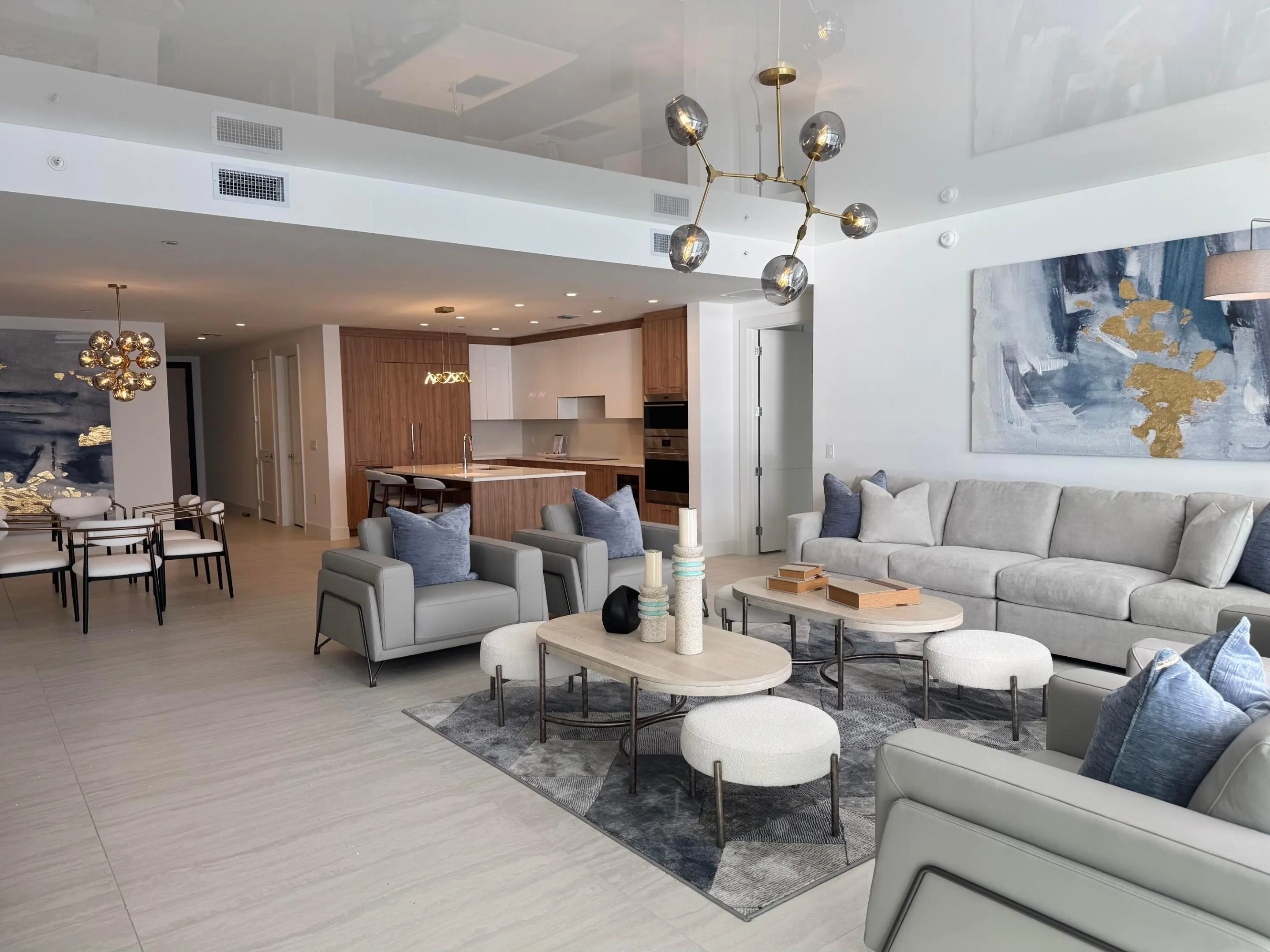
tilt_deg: -4.0
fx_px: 881
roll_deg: +0.3
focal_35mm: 24
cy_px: 476
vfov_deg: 56.8
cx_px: 635
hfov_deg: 71.6
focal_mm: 6.76
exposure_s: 1/372
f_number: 1.78
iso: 80
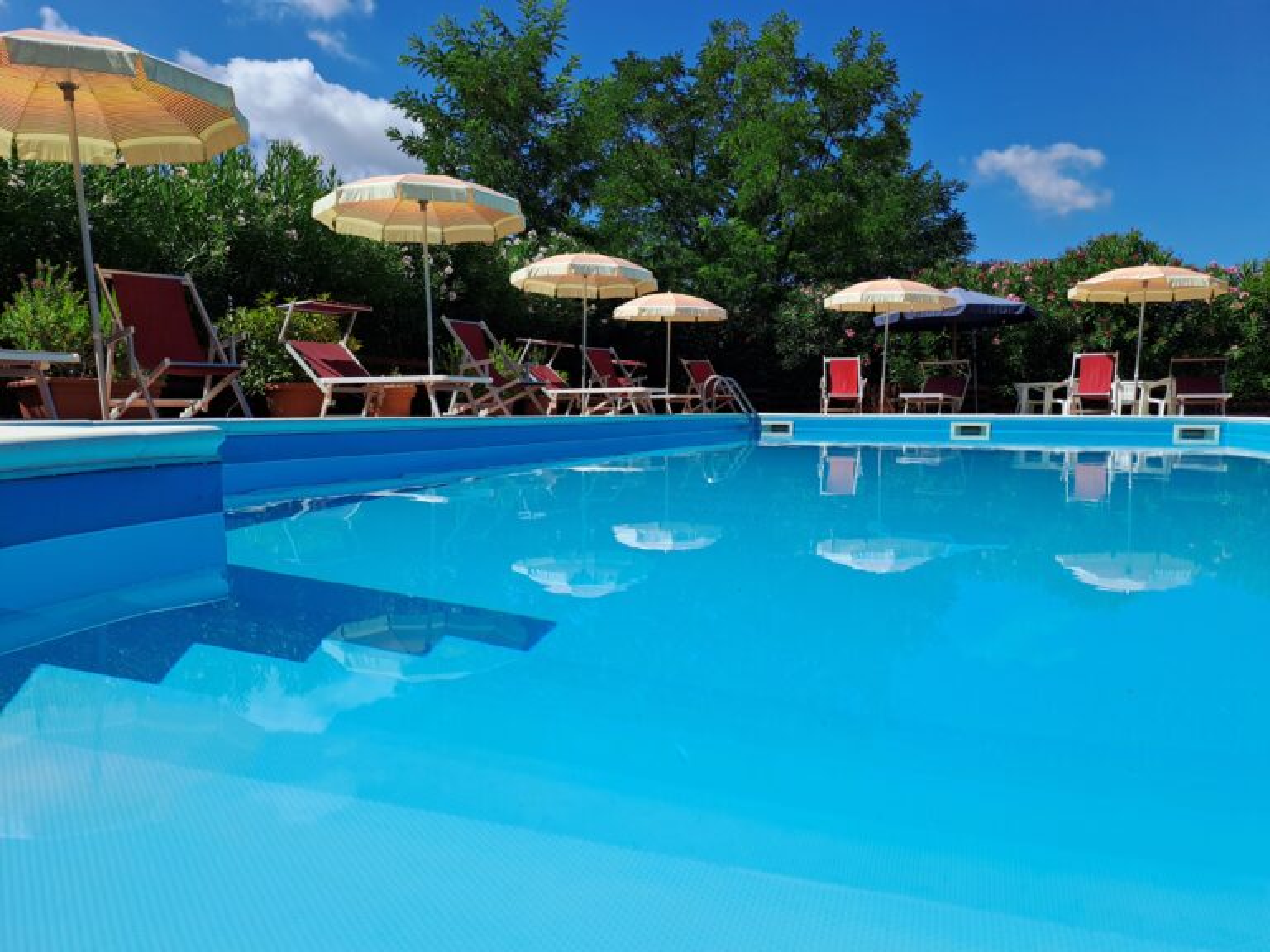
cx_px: 635
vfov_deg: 54.9
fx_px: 917
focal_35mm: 25
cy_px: 476
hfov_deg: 69.4
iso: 32
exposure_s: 1/2075
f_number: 1.8
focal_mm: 4.65
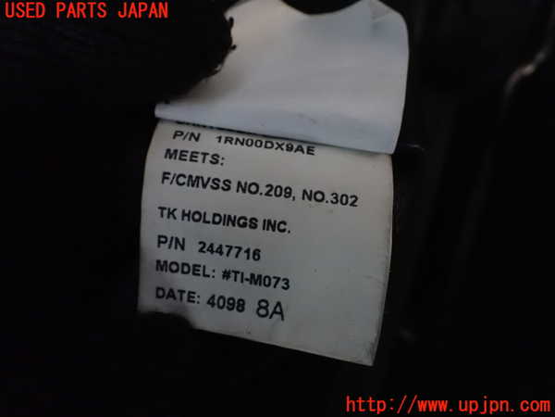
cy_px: 208
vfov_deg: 46.8
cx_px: 278
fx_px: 481
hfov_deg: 60.0
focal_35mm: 30
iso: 1600
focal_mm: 5.4
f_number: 2.3
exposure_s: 1/30
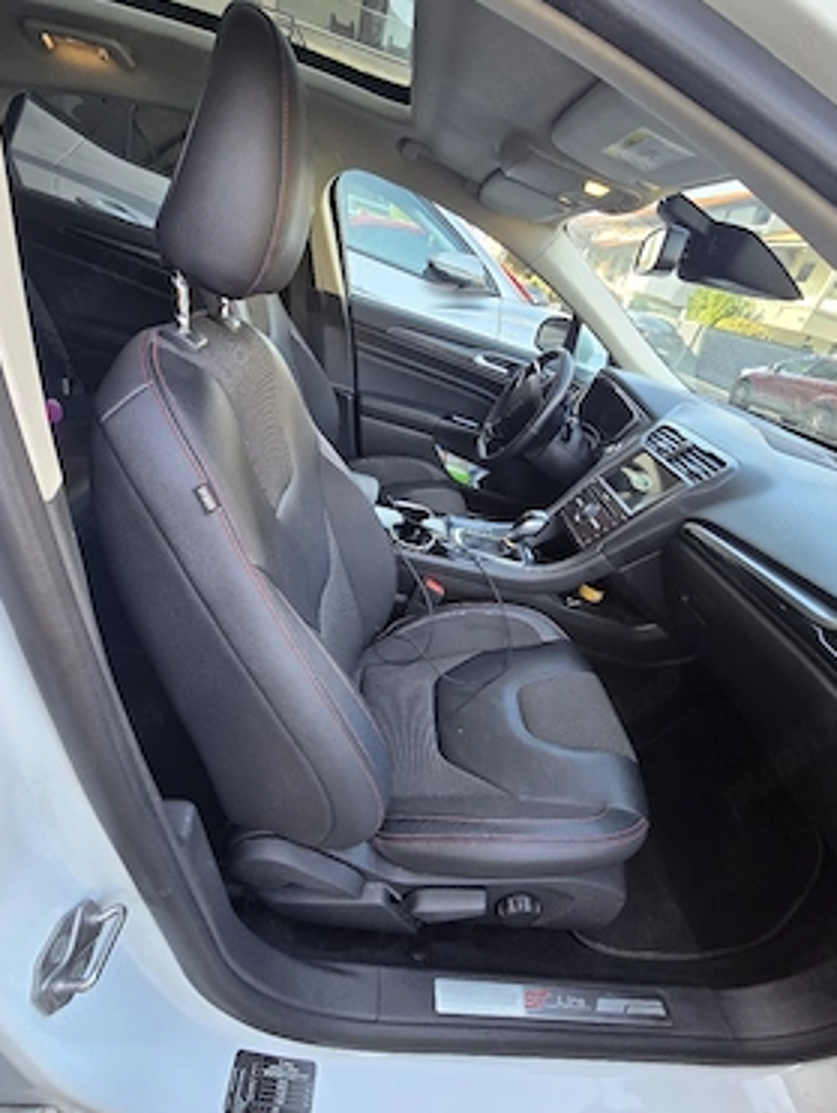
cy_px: 540
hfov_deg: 85.8
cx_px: 411
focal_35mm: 14
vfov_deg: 102.0
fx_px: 451
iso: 125
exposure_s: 1/101
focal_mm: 2.2
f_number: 2.2
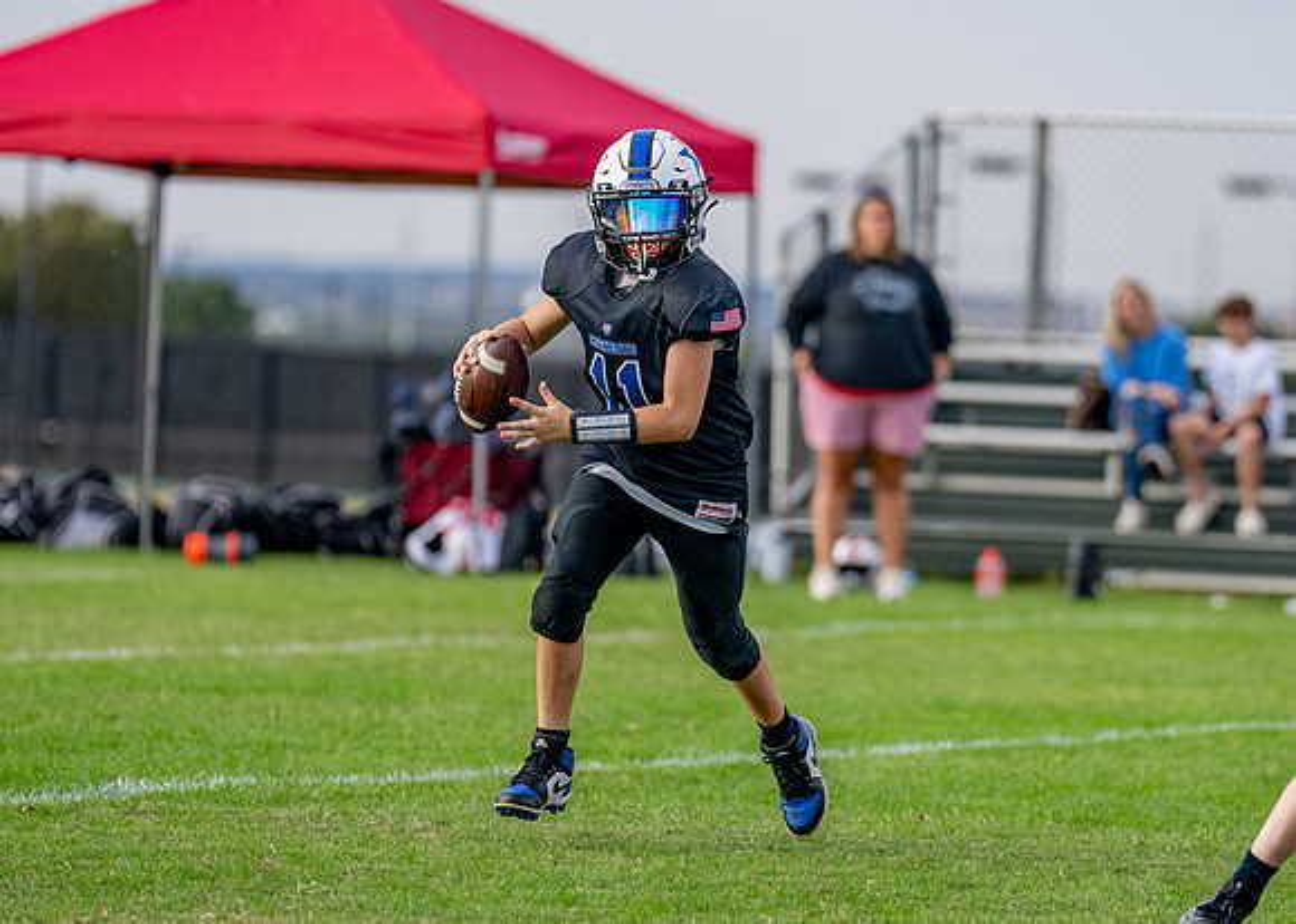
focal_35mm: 361
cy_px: 442
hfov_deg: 5.6
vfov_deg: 4.0
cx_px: 784
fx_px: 13279
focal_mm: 200
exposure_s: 1/2500
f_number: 2.8
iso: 400
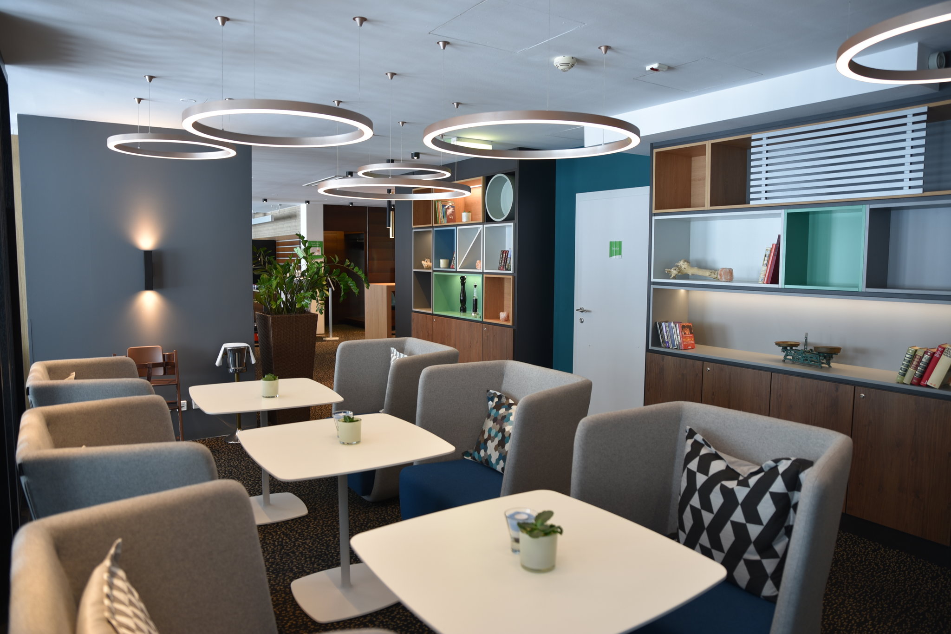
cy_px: 317
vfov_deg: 53.1
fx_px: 634
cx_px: 476
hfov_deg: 73.7
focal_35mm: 24
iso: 100
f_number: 2.8
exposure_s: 1/10
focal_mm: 24
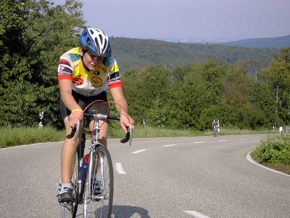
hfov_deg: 18.7
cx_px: 145
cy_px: 109
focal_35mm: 105
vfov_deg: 14.1
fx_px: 880
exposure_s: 1/500
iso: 100
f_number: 5.6
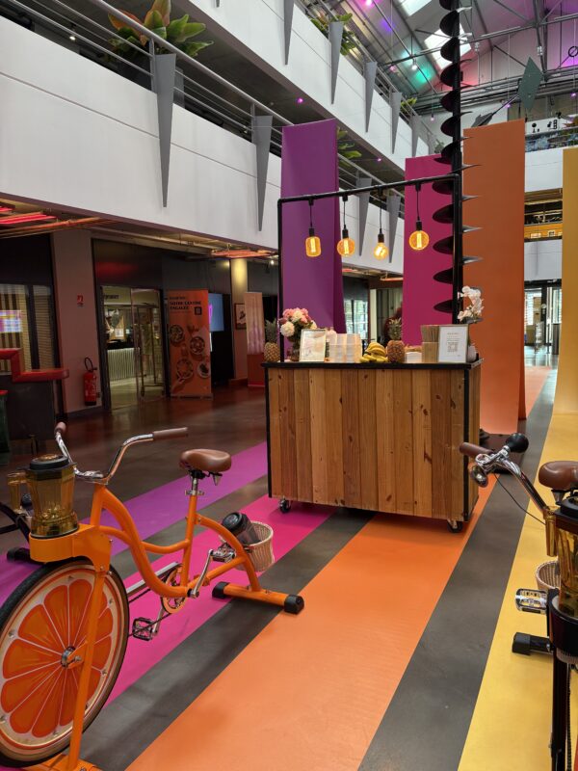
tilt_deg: -5.8
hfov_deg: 53.1
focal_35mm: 26
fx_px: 579
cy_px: 386
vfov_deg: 67.3
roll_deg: +1.5
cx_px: 289
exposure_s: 1/50
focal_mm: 5.96
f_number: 1.6
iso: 125
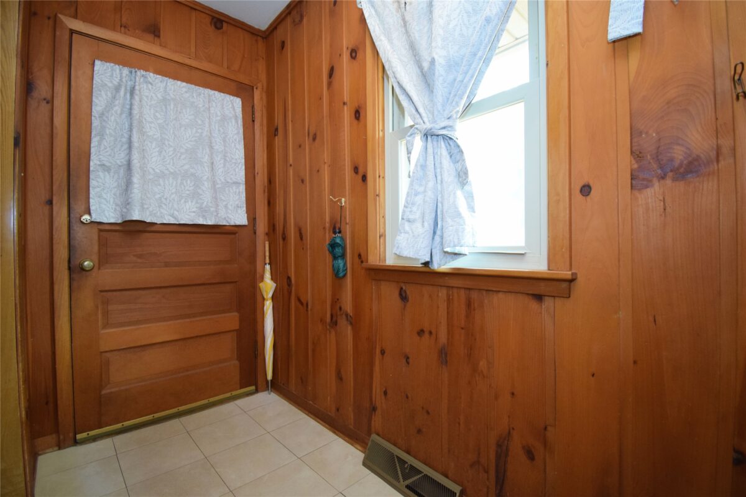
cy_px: 248
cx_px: 373
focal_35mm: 15
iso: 1400
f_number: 4.5
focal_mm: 10
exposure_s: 1/60
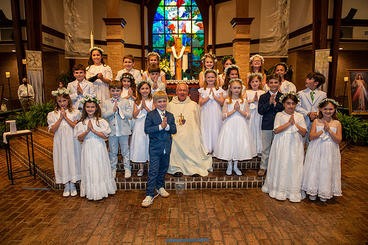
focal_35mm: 24
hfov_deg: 73.8
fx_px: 245
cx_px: 184
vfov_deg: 53.1
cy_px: 122
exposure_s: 1/125
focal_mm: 24
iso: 1600
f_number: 4.5
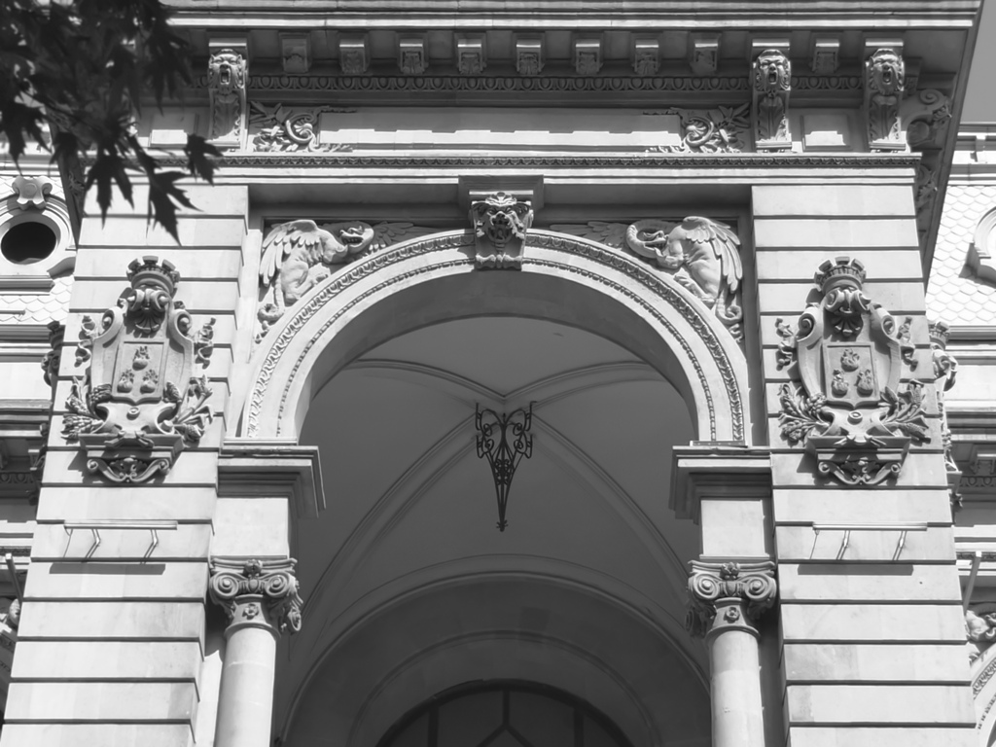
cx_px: 498
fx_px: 2331
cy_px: 374
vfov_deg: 18.2
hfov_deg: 24.1
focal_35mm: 81
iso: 50
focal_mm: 3.95
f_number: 4
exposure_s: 1/3279
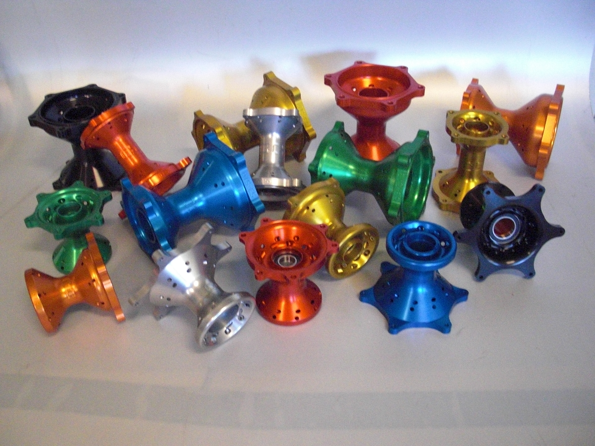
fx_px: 619
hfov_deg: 51.4
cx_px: 298
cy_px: 223
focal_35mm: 36
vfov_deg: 39.7
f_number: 2.8
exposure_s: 1/40
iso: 800
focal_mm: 6.3
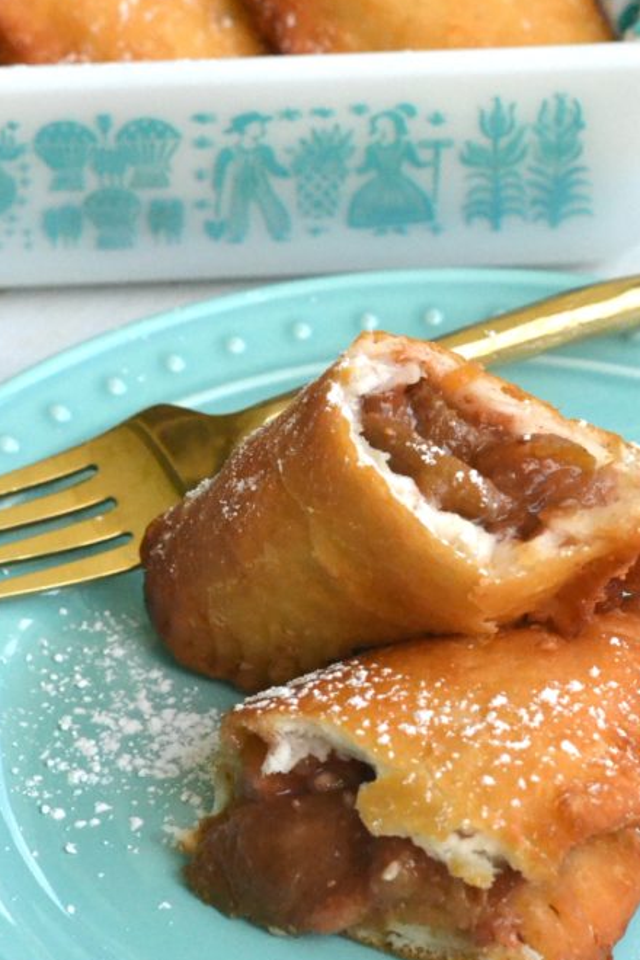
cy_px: 353
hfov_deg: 10.4
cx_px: 547
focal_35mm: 131
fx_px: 3493
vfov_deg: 15.6
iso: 3200
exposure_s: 1/4000
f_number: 6.3
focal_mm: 50
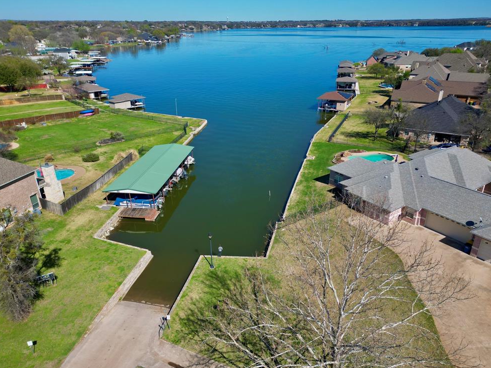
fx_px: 355
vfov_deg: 54.9
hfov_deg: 69.4
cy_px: 190
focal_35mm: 25
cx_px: 250
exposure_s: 1/320
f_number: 1.7
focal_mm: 6.72
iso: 110
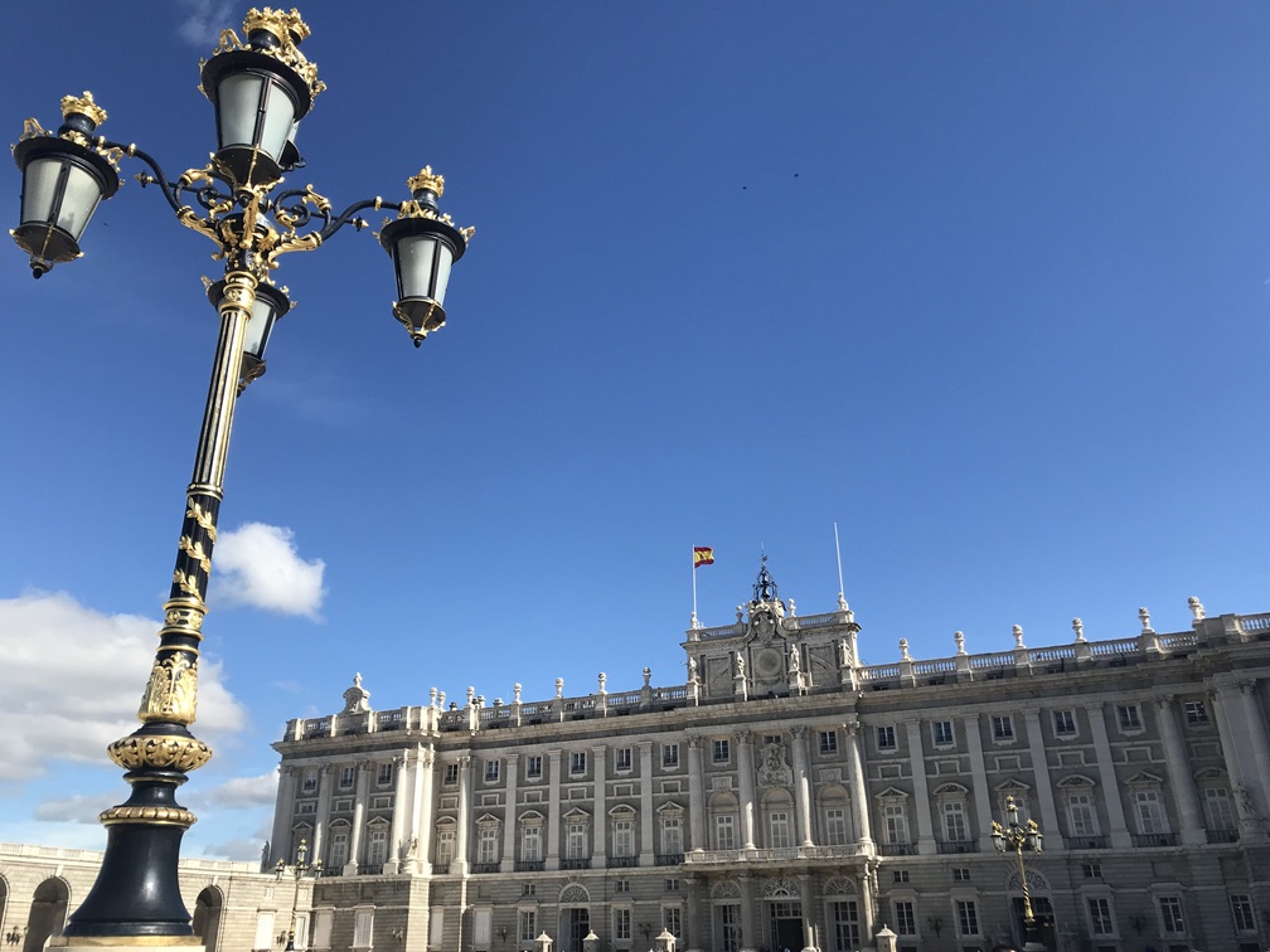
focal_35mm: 28
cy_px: 476
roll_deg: +1.3
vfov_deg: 49.7
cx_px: 635
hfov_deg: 63.4
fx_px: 1027
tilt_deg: +26.3
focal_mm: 3.99
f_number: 1.8
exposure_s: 1/2457
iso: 20
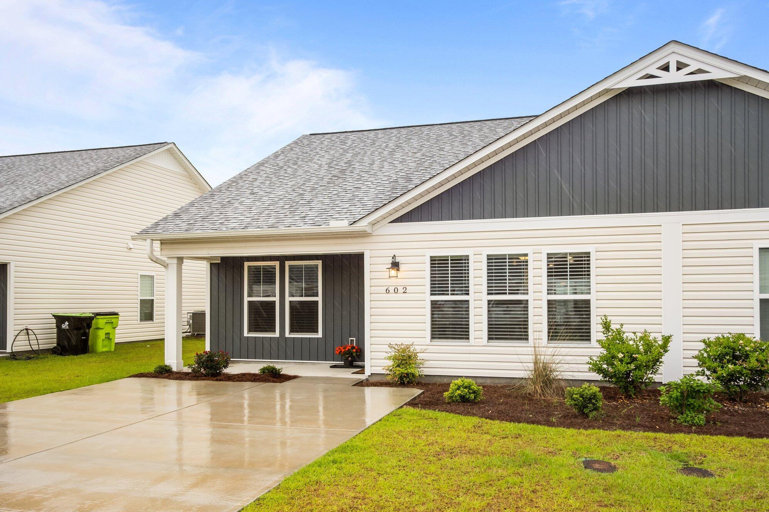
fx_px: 641
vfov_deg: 43.5
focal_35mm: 30
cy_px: 296
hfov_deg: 61.9
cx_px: 383
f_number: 5.6
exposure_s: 1/160
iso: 200
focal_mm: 14
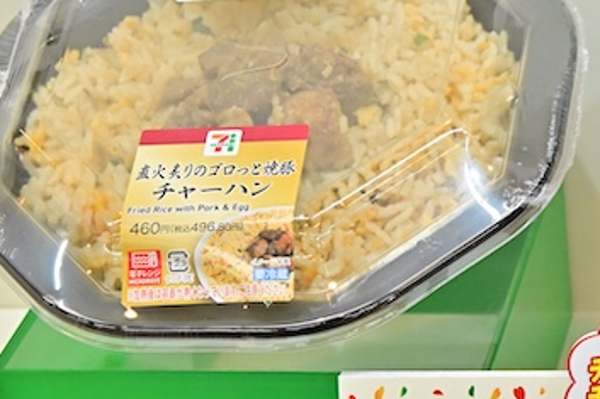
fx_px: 2832
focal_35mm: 170
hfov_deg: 11.8
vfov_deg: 8.1
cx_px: 746
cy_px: 201
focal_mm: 60
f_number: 7.1
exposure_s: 1/320
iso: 4000
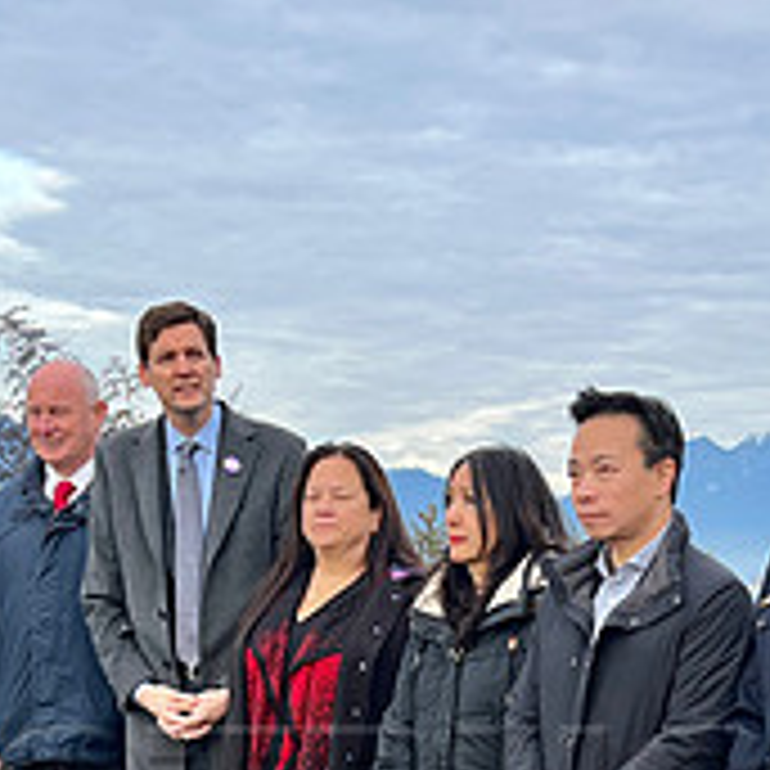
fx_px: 1963
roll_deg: -1.9
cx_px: 536
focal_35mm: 78
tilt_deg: -6.6
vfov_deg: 21.5
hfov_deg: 22.1
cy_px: 759
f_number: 1.5
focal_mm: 5.7
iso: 50
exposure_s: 1/1468
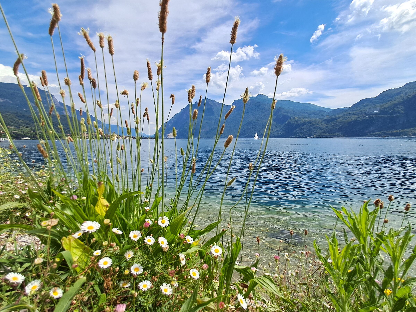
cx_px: 208
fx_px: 192
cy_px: 156
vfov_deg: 78.1
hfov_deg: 94.5
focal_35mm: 16
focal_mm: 1.64
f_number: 2.2
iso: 40
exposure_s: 1/2500
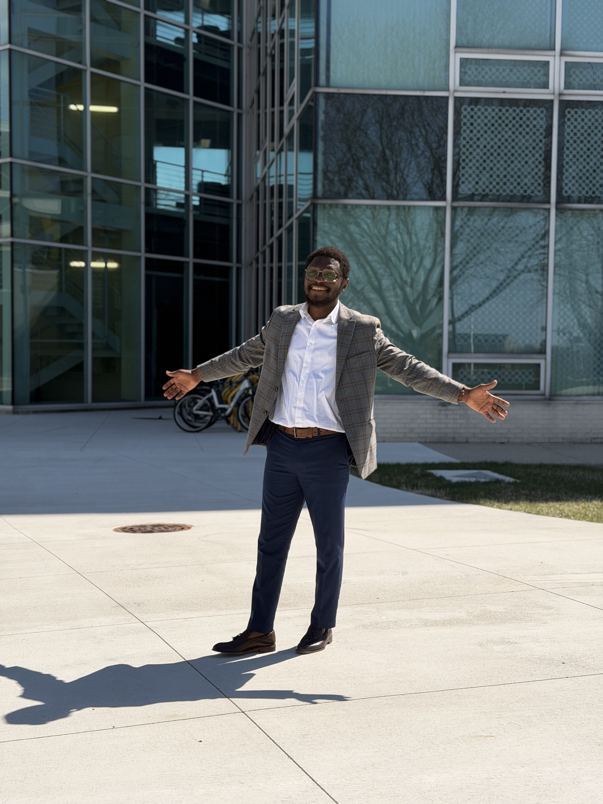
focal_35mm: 48
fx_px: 1115
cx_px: 302
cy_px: 402
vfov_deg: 39.7
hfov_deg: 30.3
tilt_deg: -2.8
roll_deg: -0.6
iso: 64
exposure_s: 1/4329
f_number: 1.78
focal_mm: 6.76
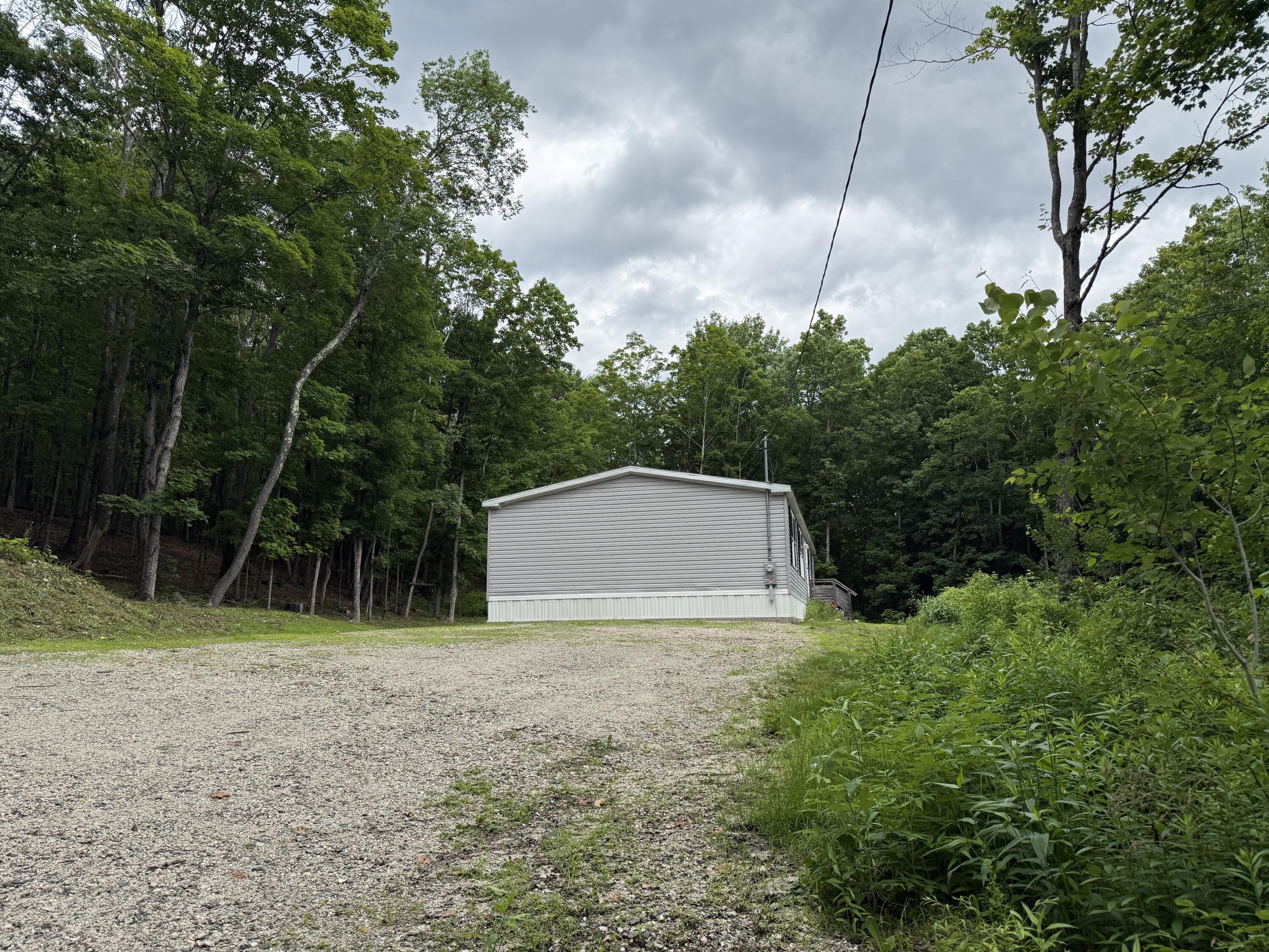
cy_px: 476
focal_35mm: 24
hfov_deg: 71.6
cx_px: 634
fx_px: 880
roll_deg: +0.8
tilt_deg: +10.1
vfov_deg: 56.8
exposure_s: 1/2525
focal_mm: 6.76
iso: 100
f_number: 1.78
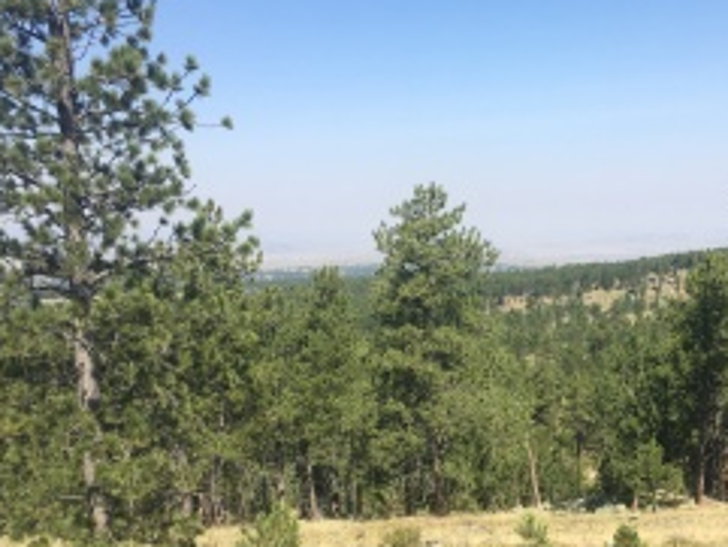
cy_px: 329
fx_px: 926
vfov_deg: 32.8
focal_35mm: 44
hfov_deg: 42.4
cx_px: 477
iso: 25
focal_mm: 4.15
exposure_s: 1/1221
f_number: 2.2
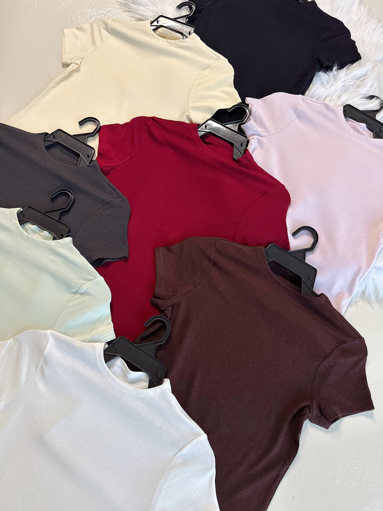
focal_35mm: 24
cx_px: 192
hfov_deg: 56.8
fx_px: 354
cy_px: 256
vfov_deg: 71.6
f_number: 1.78
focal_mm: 6.86
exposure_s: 1/82
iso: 250
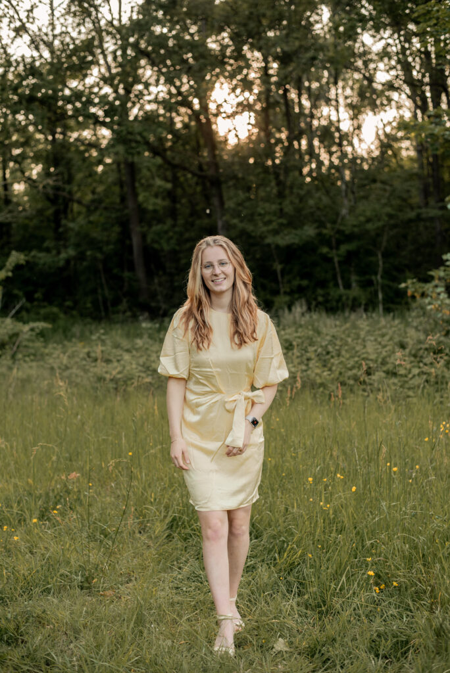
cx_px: 225
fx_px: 936
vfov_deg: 39.6
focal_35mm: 50
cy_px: 336
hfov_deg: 27.0
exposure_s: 1/800
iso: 400
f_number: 2.5
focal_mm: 50
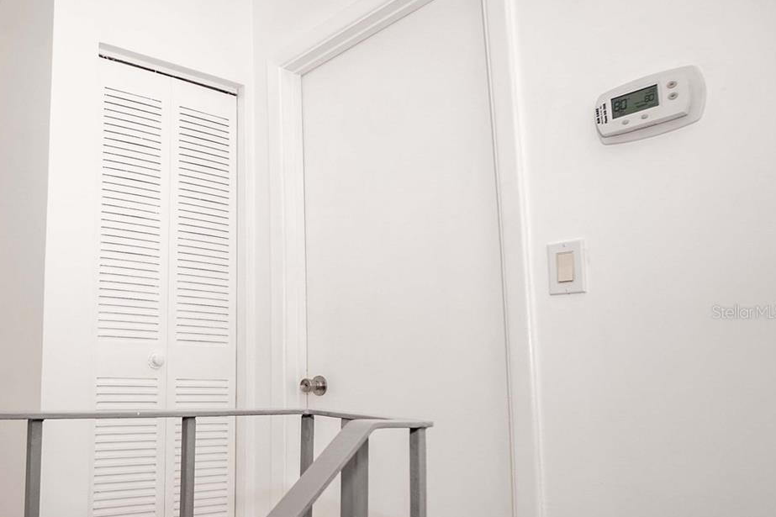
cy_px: 312
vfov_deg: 49.2
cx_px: 114
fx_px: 560
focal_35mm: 26
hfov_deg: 61.3
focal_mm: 10
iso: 200
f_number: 4
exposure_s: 1/160
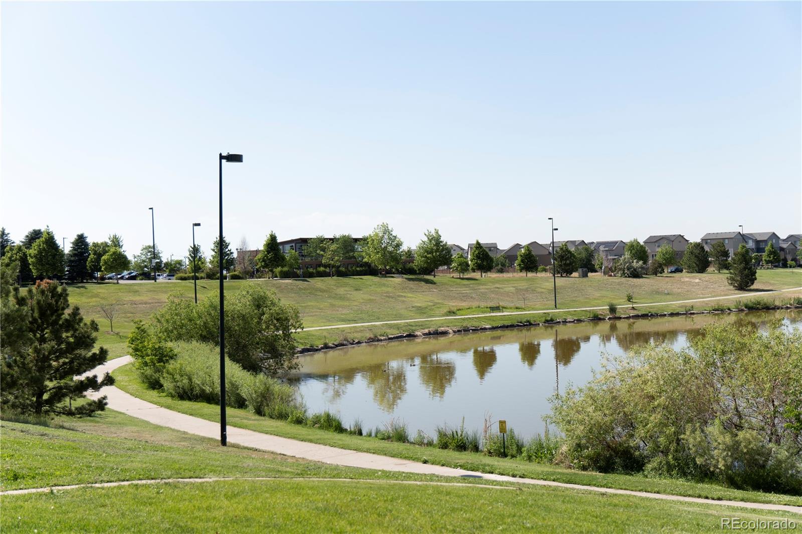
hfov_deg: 46.4
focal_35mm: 42
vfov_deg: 31.9
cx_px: 401
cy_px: 267
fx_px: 935
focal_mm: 28
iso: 125
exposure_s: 1/3200
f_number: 2.8
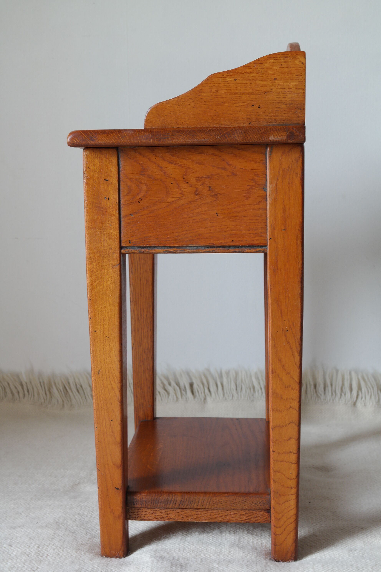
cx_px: 190
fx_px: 778
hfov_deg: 27.5
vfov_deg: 40.3
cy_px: 286
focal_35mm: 49
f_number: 5.6
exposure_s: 1/25
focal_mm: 32
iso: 400
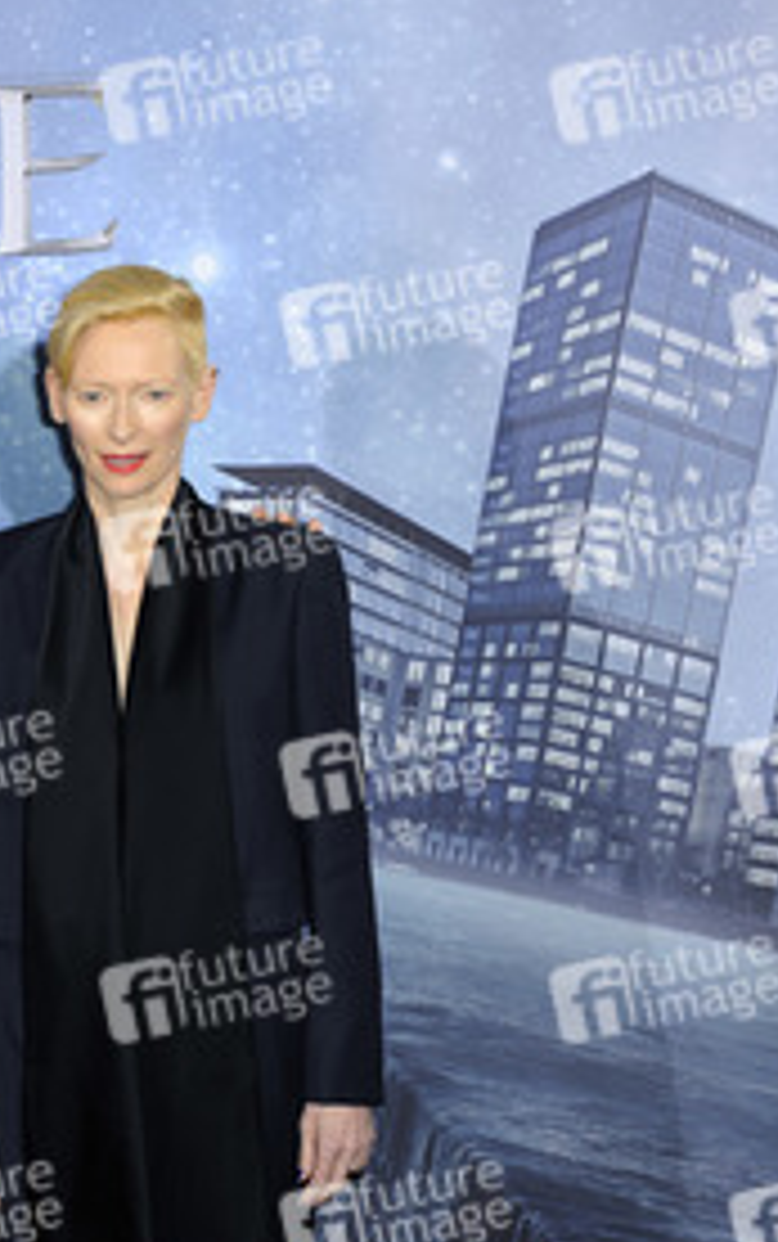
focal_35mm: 93
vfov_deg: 22.3
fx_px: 3148
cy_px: 652
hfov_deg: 13.7
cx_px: -175
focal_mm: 56
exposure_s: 1/200
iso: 500
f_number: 6.3
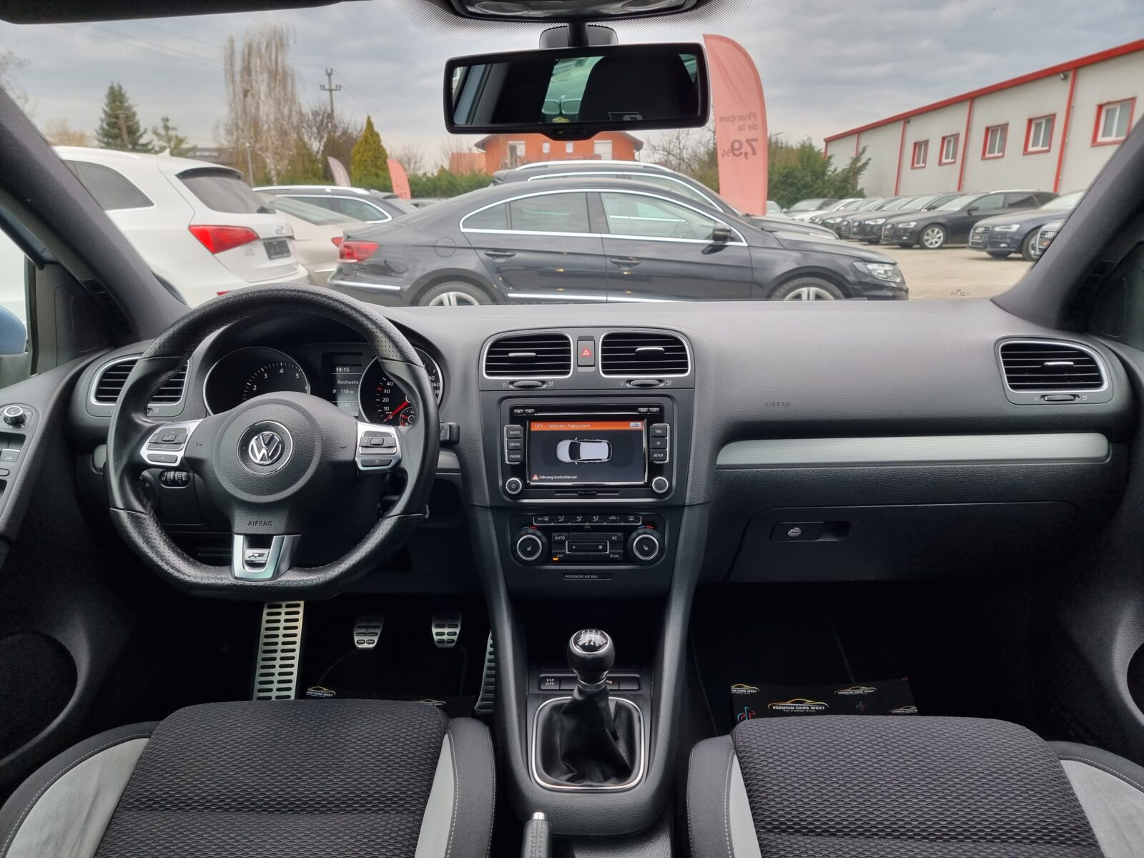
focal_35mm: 24
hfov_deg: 71.6
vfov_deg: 56.8
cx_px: 572
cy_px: 429
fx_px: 793
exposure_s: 1/100
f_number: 1.8
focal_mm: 6.7
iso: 50
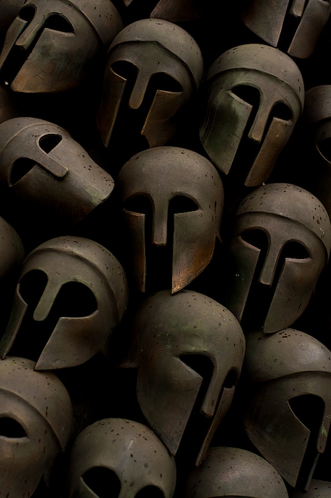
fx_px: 1037
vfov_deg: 27.0
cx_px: 166
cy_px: 249
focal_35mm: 75
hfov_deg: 18.1
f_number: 2.8
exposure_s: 1/50
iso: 200
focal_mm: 50
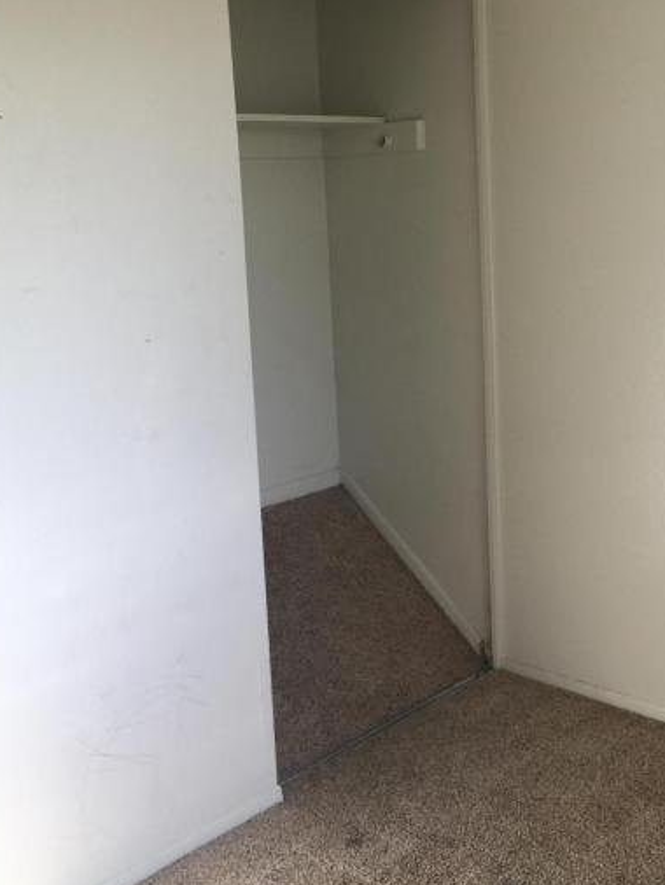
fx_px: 1126
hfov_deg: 32.7
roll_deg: +1.6
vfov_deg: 42.7
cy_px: 346
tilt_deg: -8.3
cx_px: 425
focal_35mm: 44
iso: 25
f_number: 2.2
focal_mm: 4.15
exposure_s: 1/145
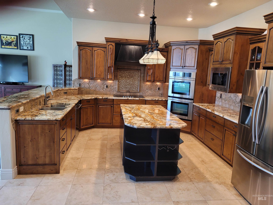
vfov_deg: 53.1
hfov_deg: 67.3
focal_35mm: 26
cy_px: 102
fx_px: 205
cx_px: 136
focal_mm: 5.4
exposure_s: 1/60
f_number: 1.8
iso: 160
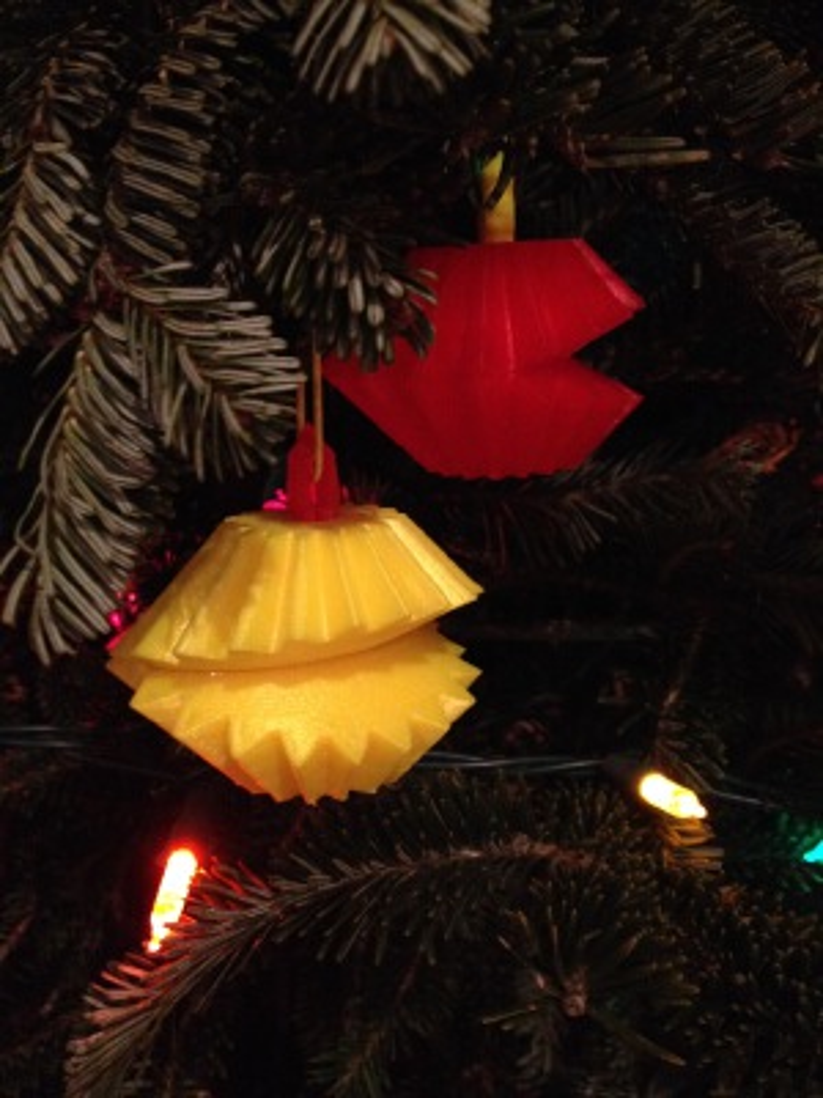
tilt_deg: -18.2
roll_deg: +3.5
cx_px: 412
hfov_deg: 40.7
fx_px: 1110
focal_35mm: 35
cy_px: 549
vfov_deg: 52.6
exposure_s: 1/15
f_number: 2.4
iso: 400
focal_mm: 4.28
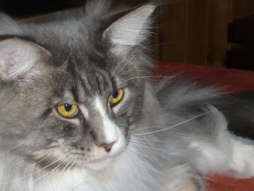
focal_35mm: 149
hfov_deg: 13.2
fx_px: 1094
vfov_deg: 10.0
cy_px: 76
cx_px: 39
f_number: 4
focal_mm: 11.5
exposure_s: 1/30
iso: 100
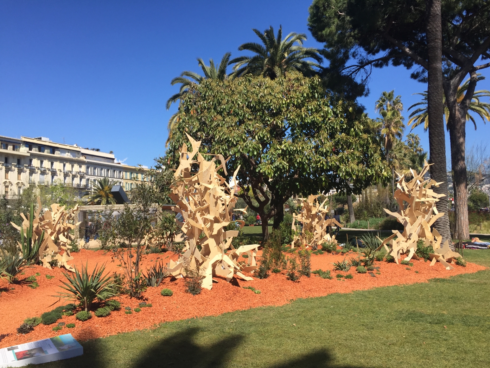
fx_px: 425
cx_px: 252
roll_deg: +2.1
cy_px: 190
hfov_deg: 60.0
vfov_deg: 46.8
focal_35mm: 30
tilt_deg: +4.1
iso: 32
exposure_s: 1/1799
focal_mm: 4.15
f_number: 2.2
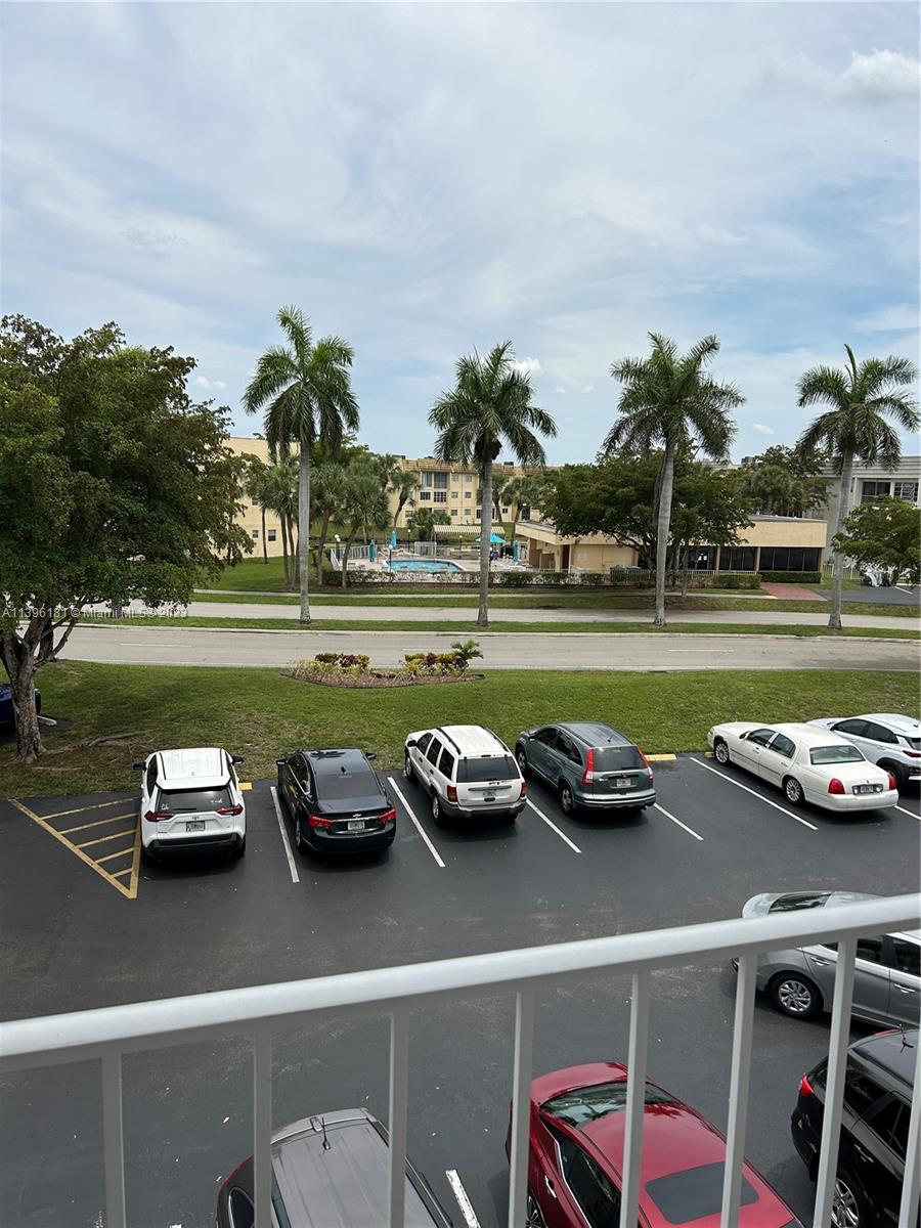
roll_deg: -1.5
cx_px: 460
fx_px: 922
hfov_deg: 53.1
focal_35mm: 26
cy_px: 614
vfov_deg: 67.3
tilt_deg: -7.7
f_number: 1.5
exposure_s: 1/5882
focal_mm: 5.7
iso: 50
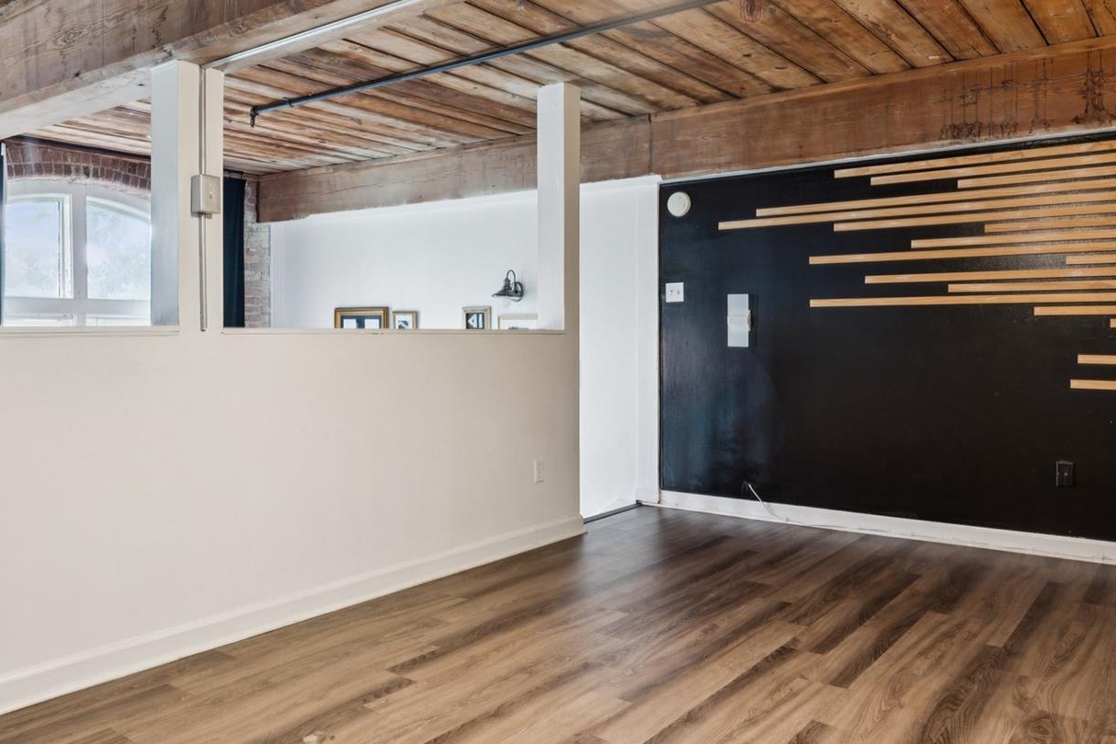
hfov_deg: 64.6
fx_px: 879
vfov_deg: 45.8
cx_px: 484
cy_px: 340
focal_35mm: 28
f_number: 13
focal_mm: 16.8
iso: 100
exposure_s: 3.2
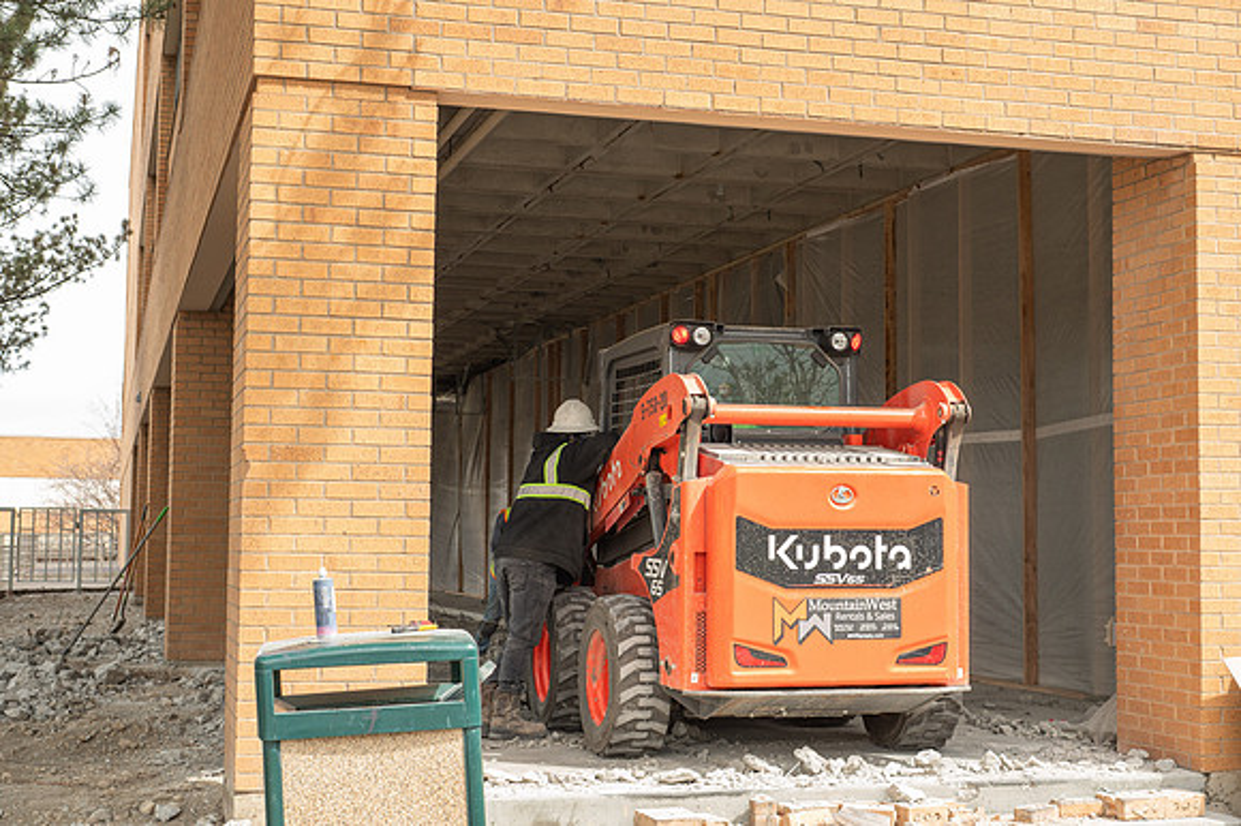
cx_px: 620
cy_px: 413
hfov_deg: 39.6
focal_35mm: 50
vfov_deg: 27.0
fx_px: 1723
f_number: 6.3
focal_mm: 50
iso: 200
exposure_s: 1/125
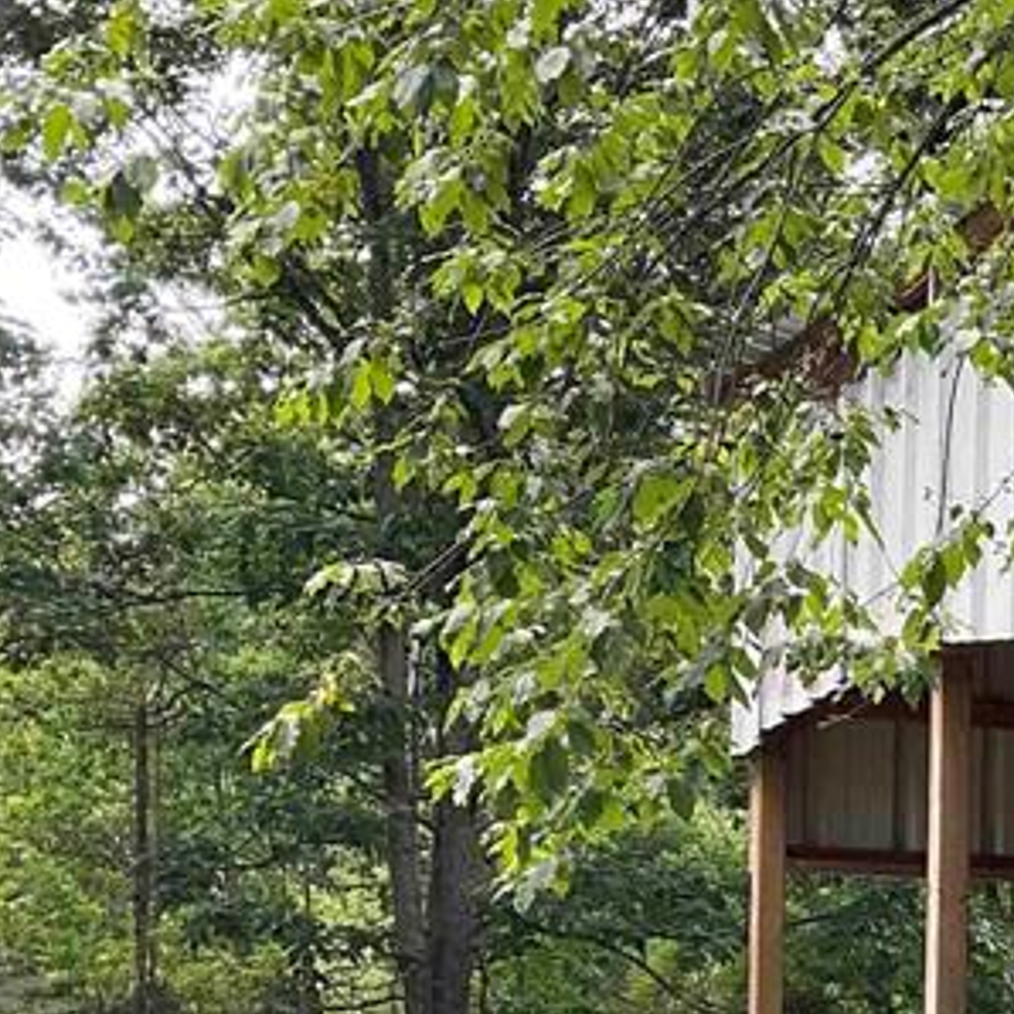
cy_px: 922
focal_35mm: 88
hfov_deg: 17.2
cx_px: 1657
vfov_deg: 19.4
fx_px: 2916
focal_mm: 3
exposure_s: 1/141
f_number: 1.8
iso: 16
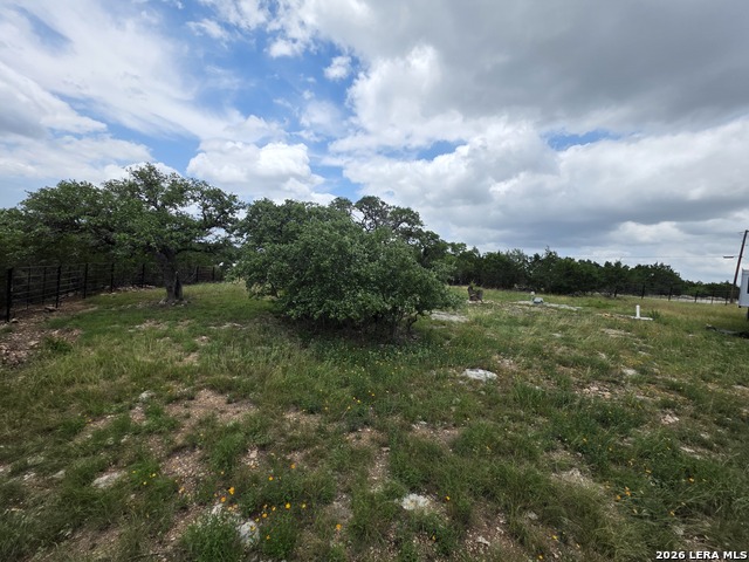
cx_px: 374
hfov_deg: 106.2
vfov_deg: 89.9
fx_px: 281
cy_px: 281
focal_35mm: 13
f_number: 1.9
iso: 40
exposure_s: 1/1983
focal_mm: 2.2
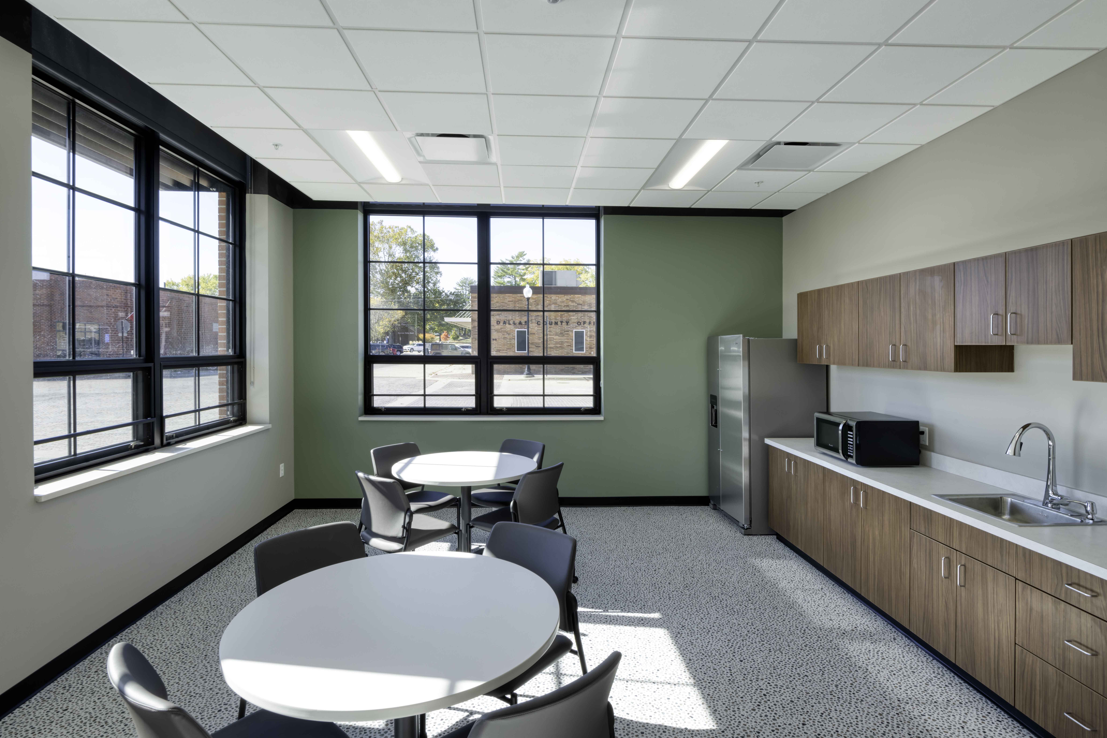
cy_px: 369
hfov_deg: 86.9
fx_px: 584
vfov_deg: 64.6
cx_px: 554
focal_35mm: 19
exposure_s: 1/15
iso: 200
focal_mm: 19
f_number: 14
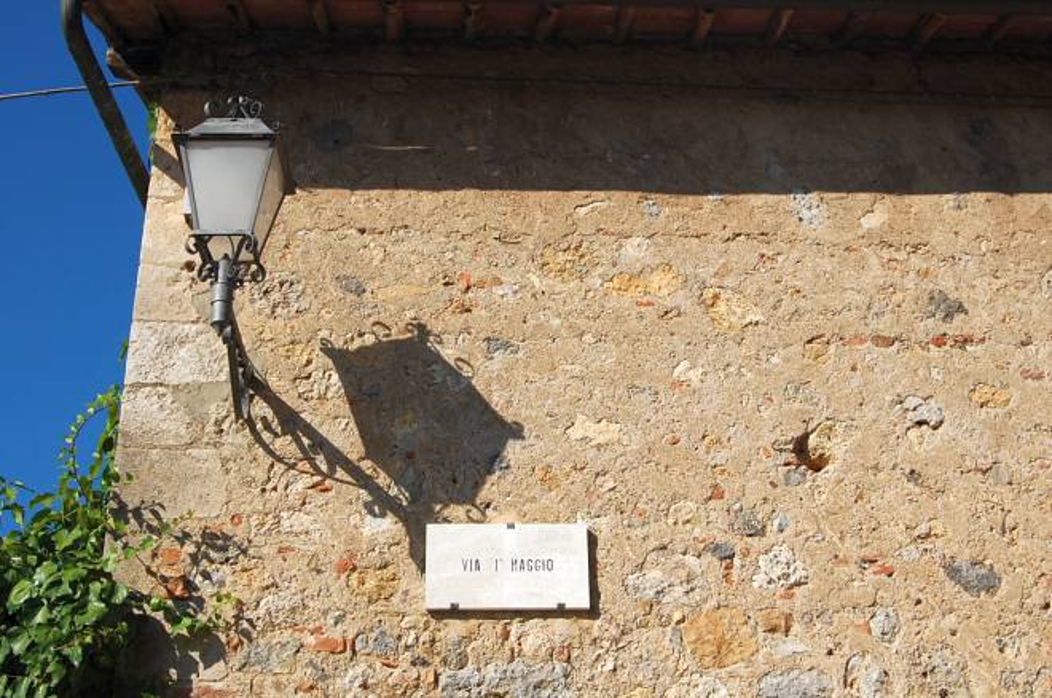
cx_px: 526
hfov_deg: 41.2
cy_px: 349
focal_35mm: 48
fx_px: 1401
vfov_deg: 28.0
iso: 200
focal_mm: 32
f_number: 11
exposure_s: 1/400
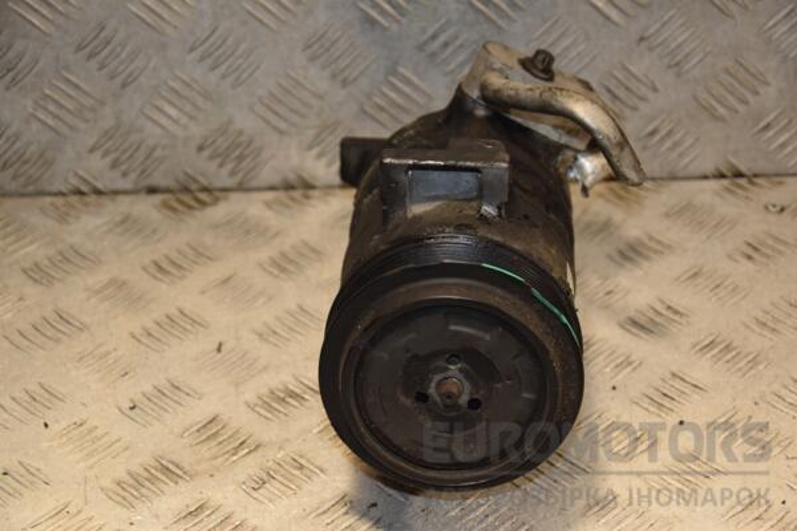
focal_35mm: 99
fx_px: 2192
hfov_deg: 20.6
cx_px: 398
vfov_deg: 13.8
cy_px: 266
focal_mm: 66
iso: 800
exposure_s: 1/200
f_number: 5.3
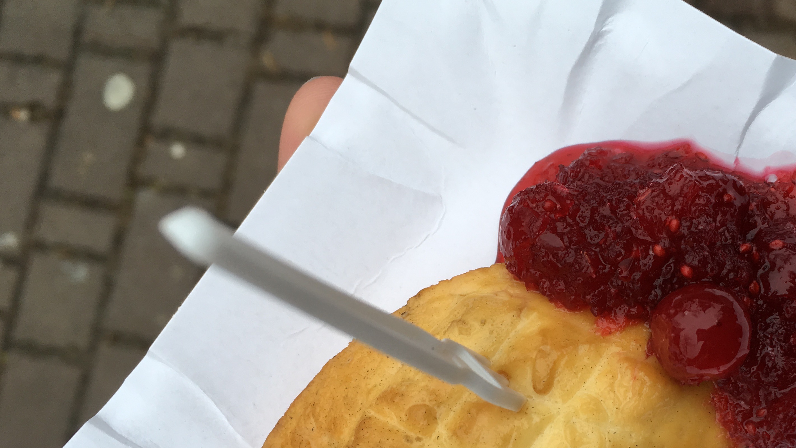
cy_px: 360
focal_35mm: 45
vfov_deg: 26.0
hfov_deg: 44.9
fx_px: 950
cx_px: 521
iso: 32
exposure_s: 1/100
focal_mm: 4.15
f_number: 2.2
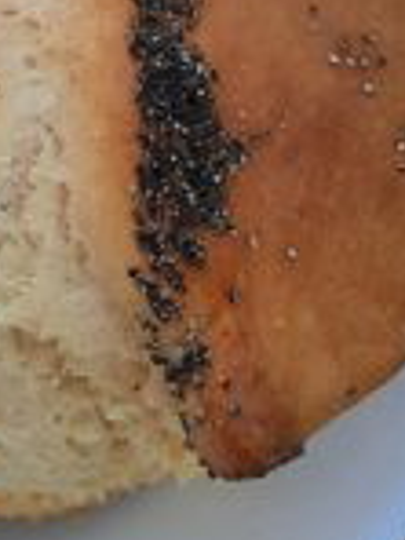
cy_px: -339
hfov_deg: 10.0
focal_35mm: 135
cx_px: -474
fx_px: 2106
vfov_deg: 13.5
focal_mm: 4.6
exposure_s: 1/284
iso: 32
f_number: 2
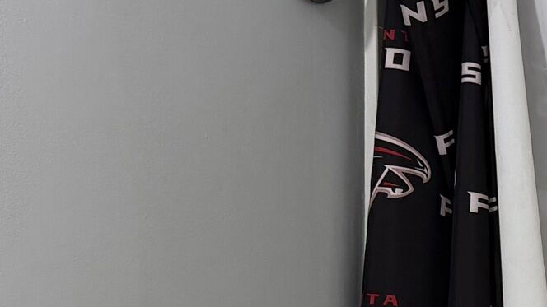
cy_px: 361
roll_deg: -0.4
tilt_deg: -4.7
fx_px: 1754
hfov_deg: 17.0
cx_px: 652
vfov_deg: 9.9
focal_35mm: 121
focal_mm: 6.76
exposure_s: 1/60
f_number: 1.78
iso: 200
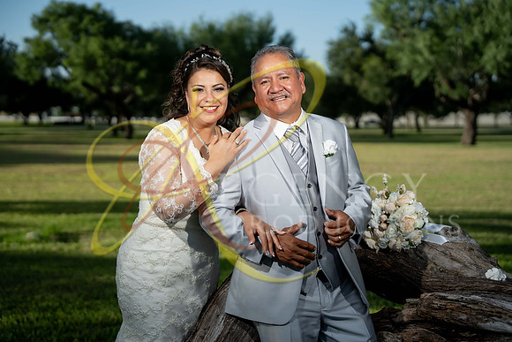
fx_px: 782
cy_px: 171
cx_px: 256
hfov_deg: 36.2
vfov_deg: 24.6
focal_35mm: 55
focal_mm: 55
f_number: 2.2
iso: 200
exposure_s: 1/4000
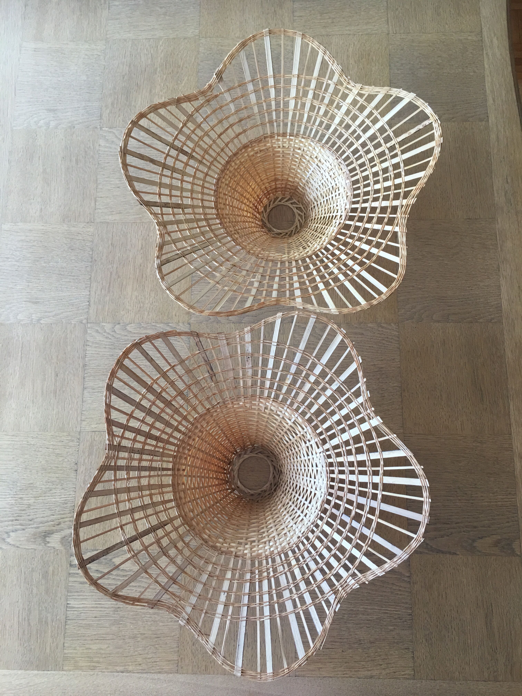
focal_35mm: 29
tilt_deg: -77.5
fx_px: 583
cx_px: 261
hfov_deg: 48.2
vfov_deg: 61.7
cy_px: 348
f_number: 2.2
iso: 40
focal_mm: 4.15
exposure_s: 1/33
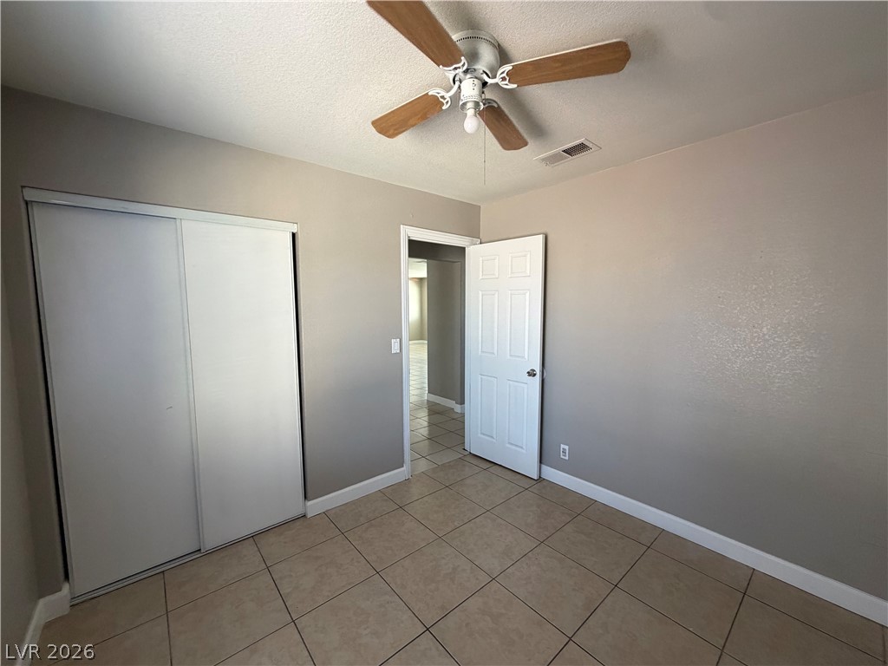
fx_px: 359
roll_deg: +0.0
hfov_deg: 102.1
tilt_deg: -4.6
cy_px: 333
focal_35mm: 14
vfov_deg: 85.7
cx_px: 444
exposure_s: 1/112
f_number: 2.2
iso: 320
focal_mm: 2.22
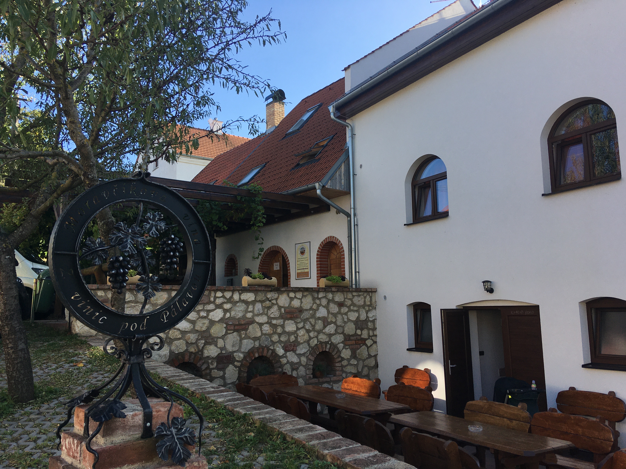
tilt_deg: +9.3
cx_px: 313
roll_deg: +1.7
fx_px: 524
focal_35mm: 29
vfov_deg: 48.2
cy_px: 234
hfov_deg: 61.7
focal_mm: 4.15
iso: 25
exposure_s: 1/509
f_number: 2.2
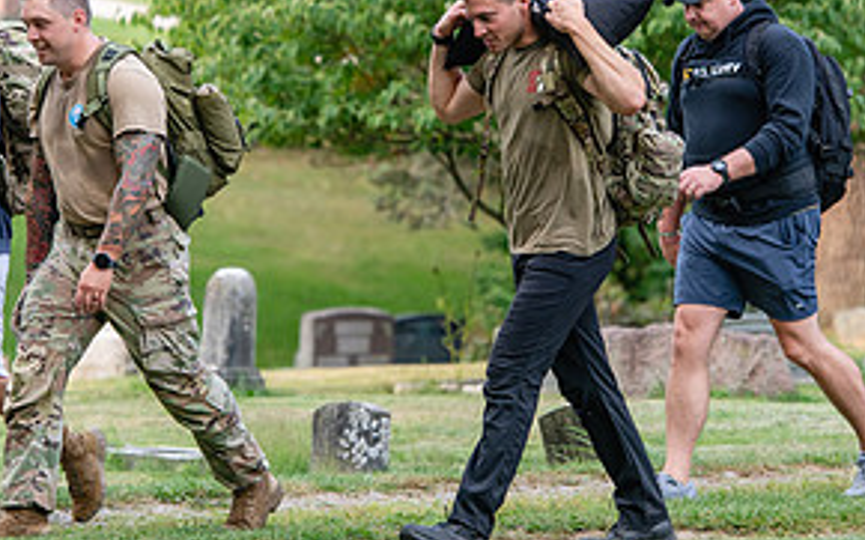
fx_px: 6480
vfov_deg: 4.8
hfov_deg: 7.6
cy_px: 109
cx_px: 331
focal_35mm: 275
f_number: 4
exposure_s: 1/400
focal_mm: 135
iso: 320
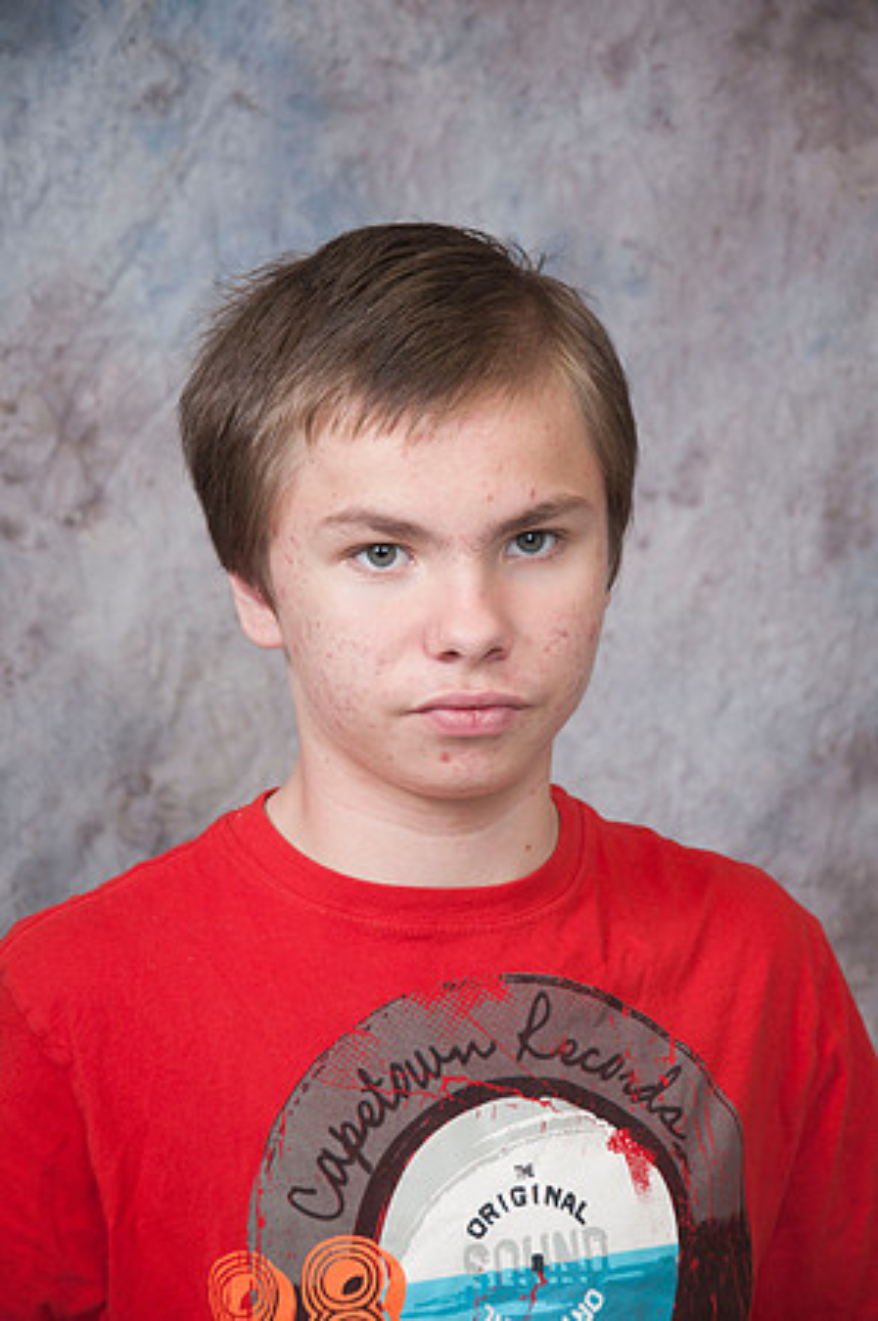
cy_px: 660
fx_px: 4400
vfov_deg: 17.1
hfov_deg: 11.4
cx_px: 439
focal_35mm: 120
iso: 200
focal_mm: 80
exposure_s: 1/125
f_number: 5.6
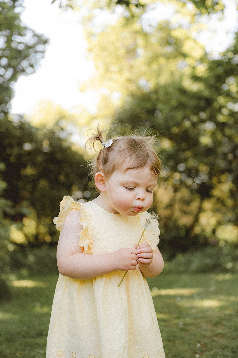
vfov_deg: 39.6
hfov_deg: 27.0
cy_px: 179
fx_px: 496
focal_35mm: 50
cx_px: 119
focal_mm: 50
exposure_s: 1/400
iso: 320
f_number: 2.8
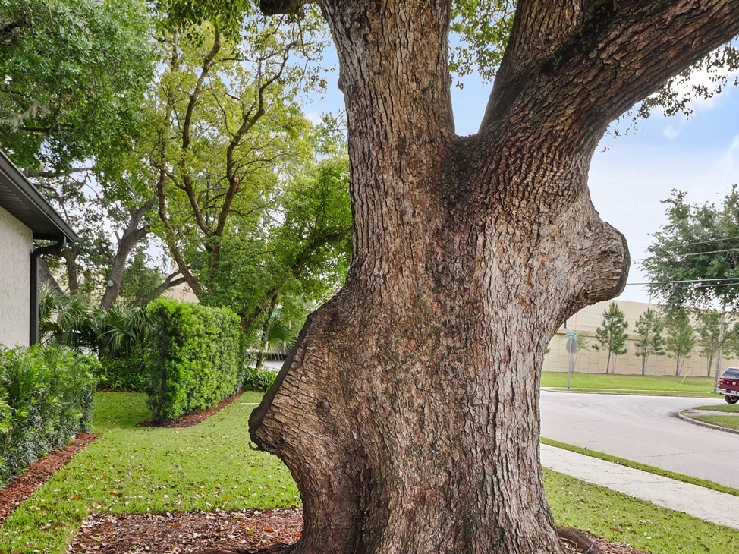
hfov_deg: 73.9
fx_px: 491
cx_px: 366
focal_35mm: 23
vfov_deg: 58.4
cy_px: 330
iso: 200
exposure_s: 1/160
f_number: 5
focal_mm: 7
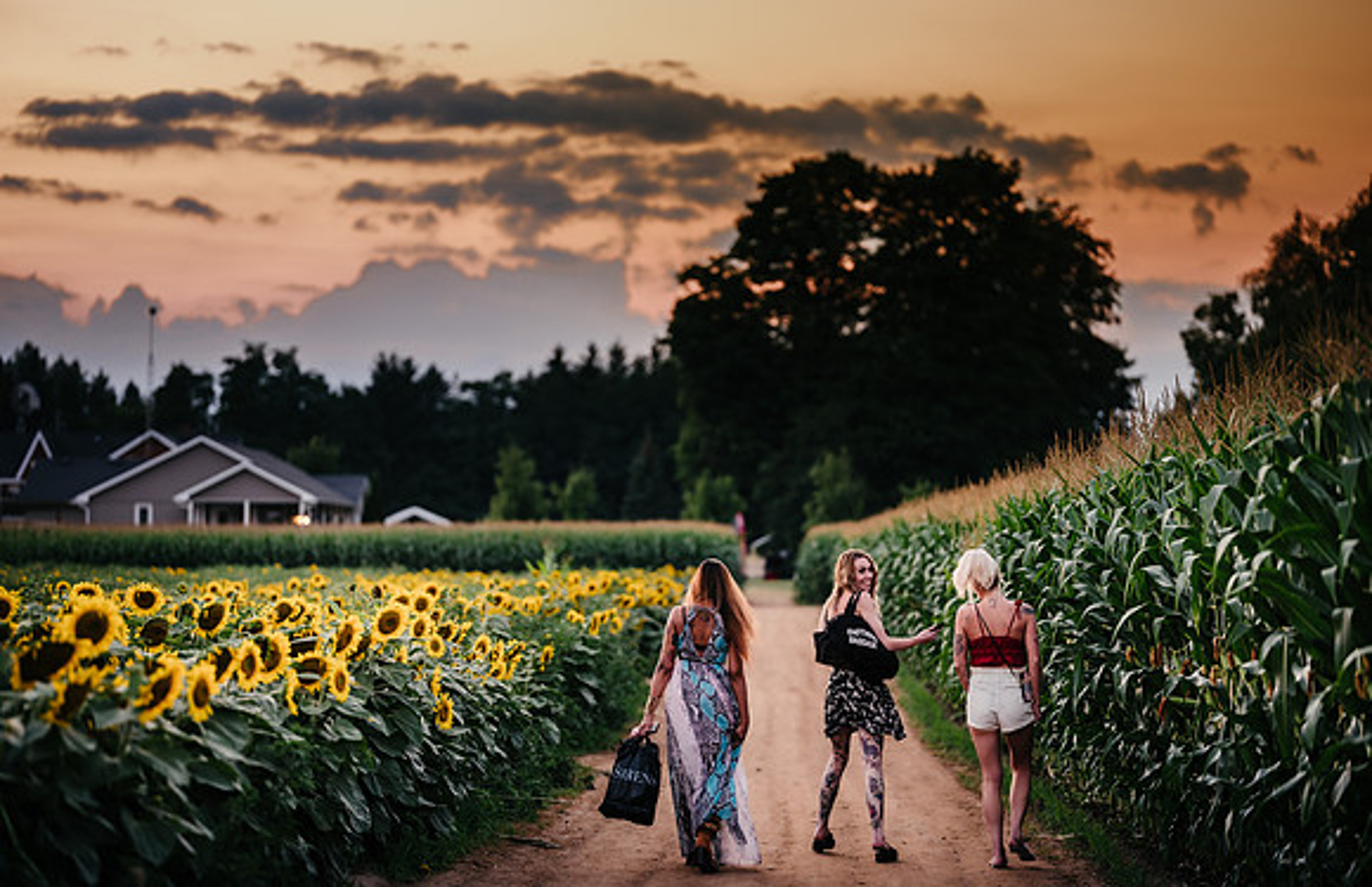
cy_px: 462
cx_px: 686
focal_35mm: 92
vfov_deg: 14.6
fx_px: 3458
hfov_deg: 22.4
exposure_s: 1/125
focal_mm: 110
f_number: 2
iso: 100
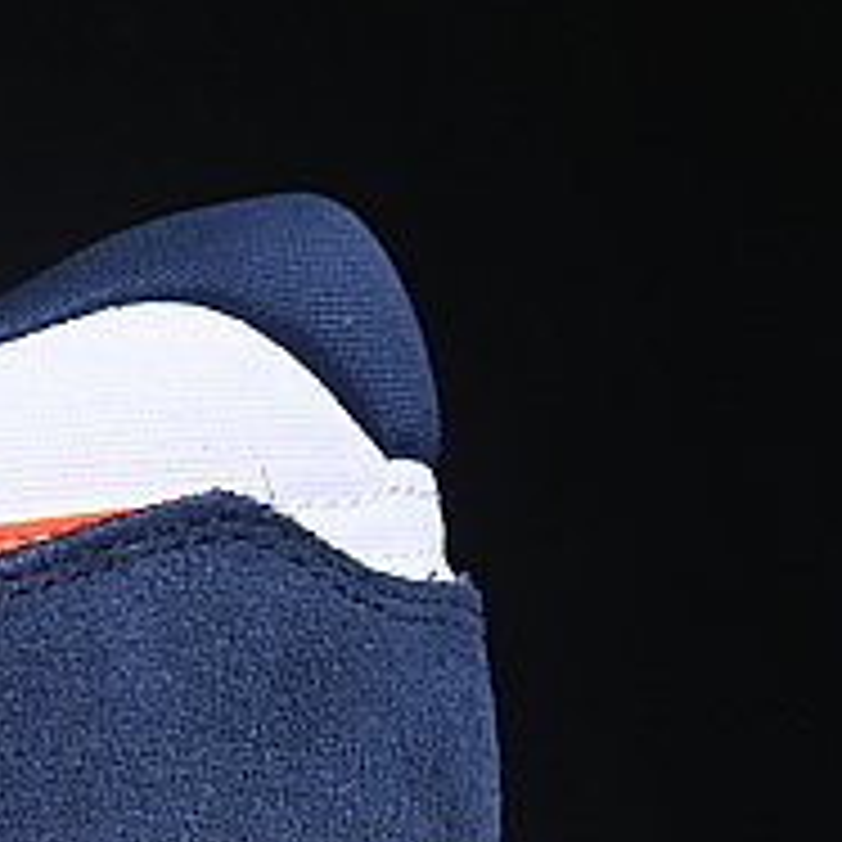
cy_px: 266
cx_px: -1112
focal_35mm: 369
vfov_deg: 4.7
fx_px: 10155
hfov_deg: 4.6
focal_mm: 50
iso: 160
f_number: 7.1
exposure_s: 1/60
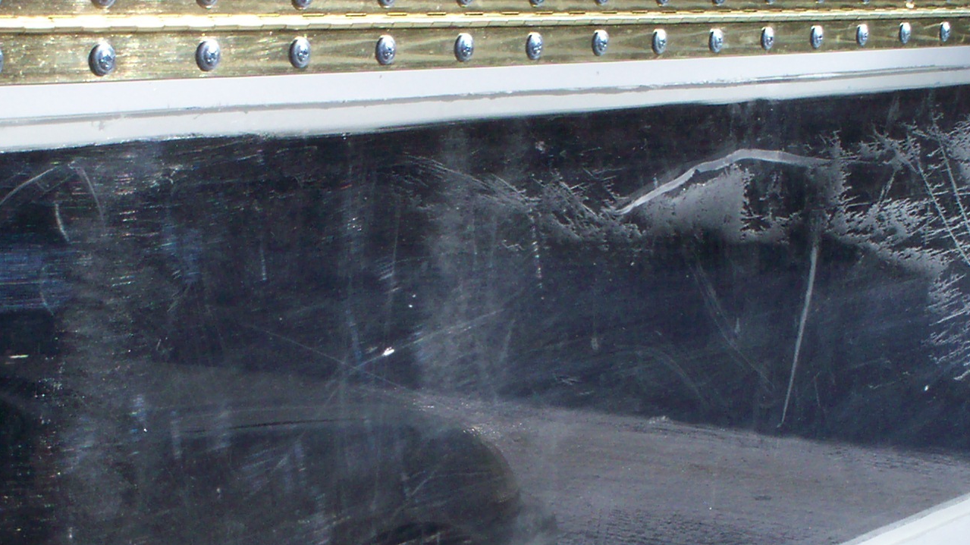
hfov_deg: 26.8
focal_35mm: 79
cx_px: 391
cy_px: 449
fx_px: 2032
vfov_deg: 15.2
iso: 100
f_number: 4.5
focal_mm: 6
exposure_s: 1/818
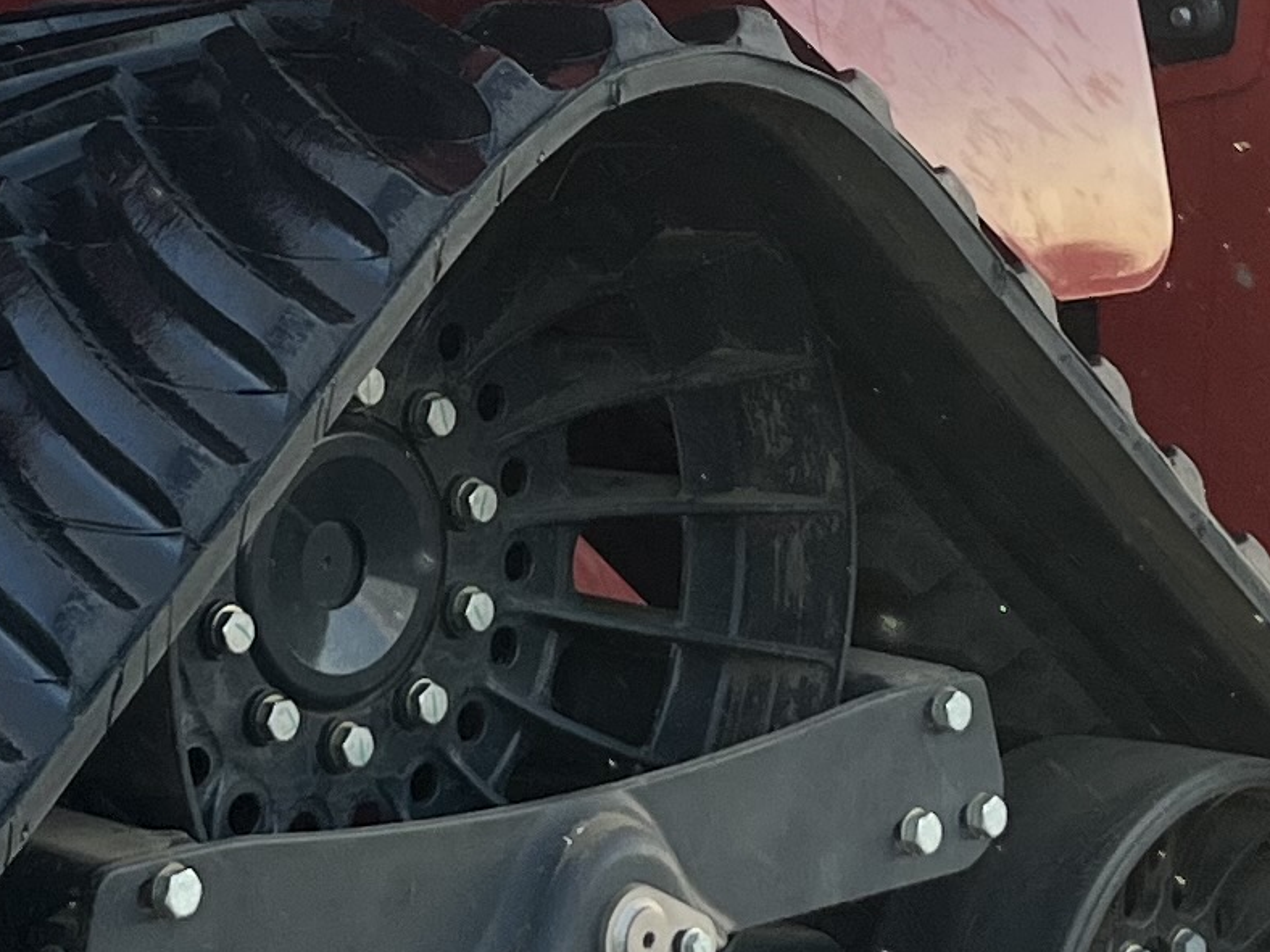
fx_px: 4880
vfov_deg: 11.0
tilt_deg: -3.5
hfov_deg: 14.8
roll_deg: +1.3
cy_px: 0
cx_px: 548
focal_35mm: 133
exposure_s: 1/432
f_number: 1.6
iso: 50
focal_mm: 5.1
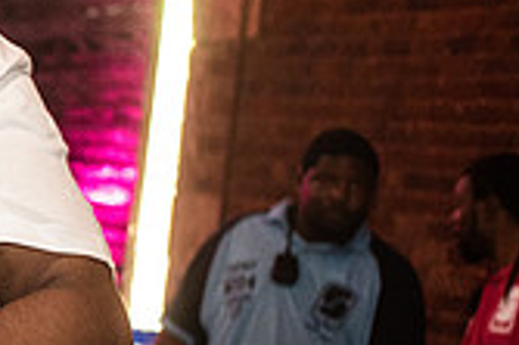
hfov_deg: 11.3
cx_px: -393
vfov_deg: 8.0
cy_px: 253
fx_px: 2463
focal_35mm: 171
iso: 1600
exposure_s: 1/50
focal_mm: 40
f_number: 3.2
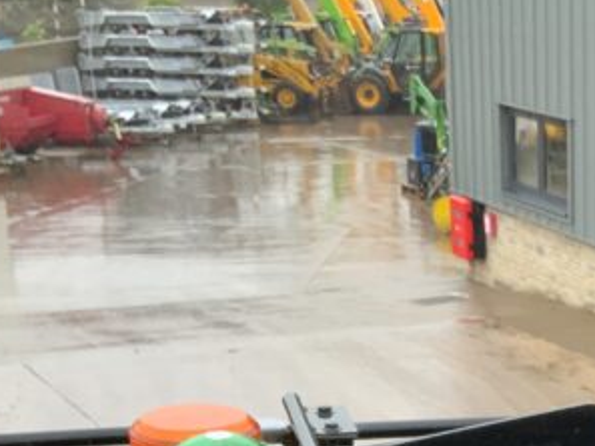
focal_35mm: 100
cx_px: 677
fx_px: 1720
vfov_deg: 13.8
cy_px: 694
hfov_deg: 18.8
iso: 40
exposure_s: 1/122
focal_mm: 3
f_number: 1.8
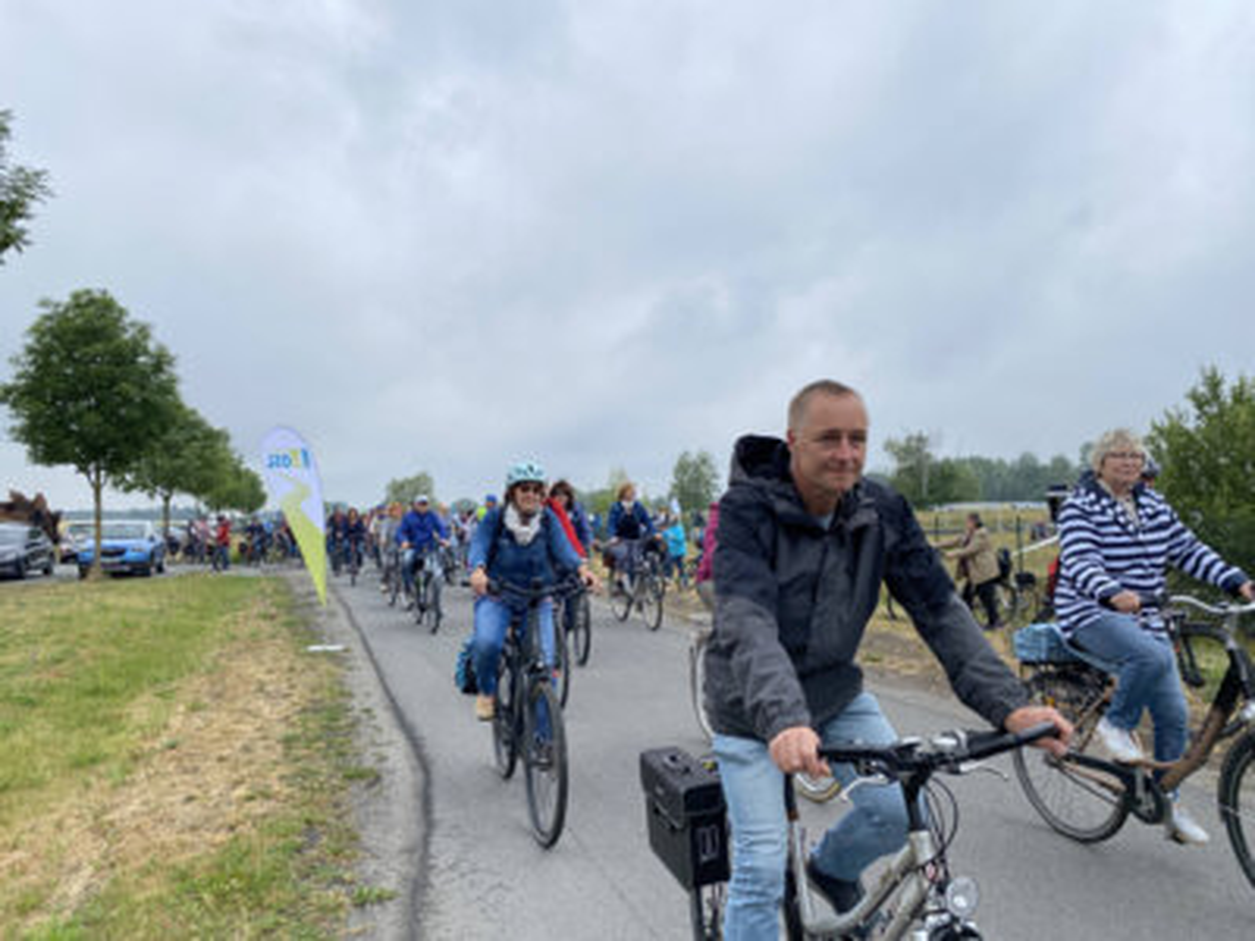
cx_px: 628
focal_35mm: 26
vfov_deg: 53.1
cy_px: 470
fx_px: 943
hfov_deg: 67.3
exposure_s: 1/1866
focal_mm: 4.2
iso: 32
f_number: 1.8
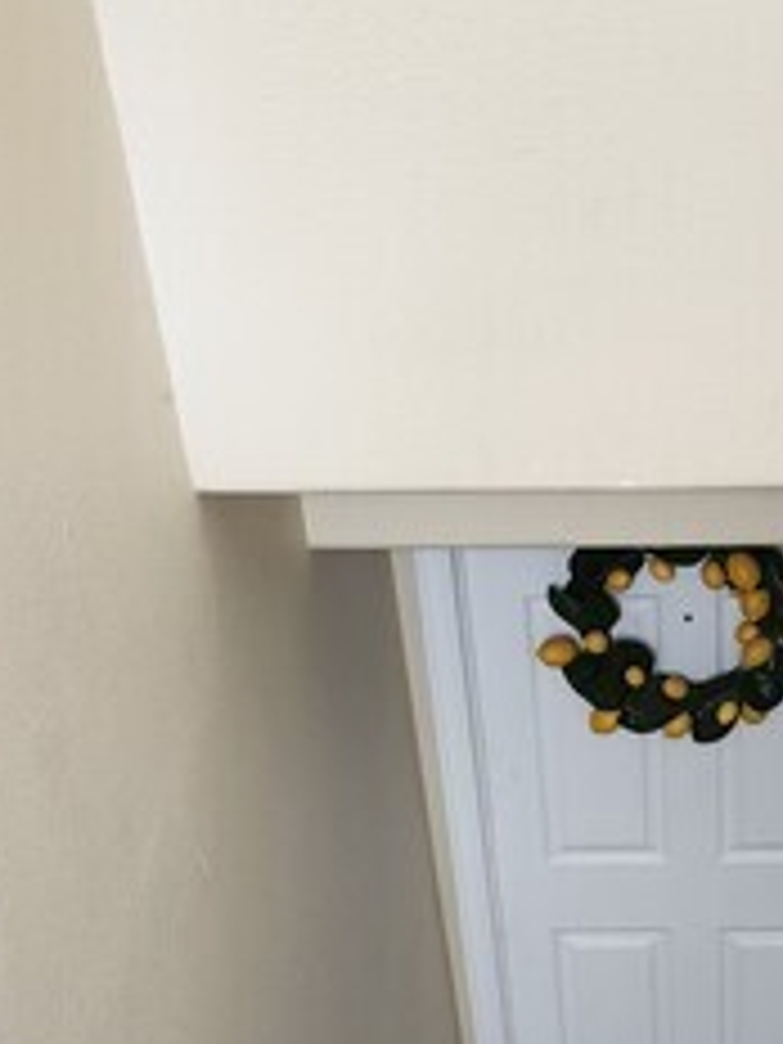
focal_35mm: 66
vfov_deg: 27.9
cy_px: 1015
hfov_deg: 22.0
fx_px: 1991
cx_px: 630
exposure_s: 1/120
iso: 500
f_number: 1.8
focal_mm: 5.4
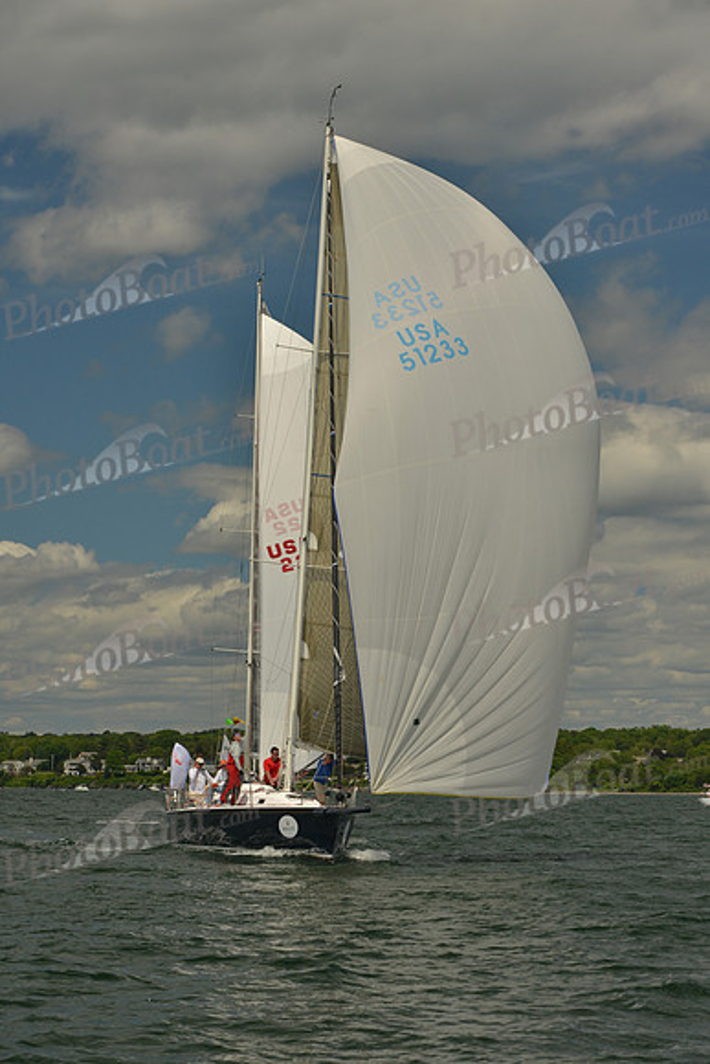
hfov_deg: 11.8
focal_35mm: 116
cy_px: 532
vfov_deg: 17.6
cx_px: 355
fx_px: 3429
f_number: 9
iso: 400
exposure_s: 1/1000
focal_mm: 116
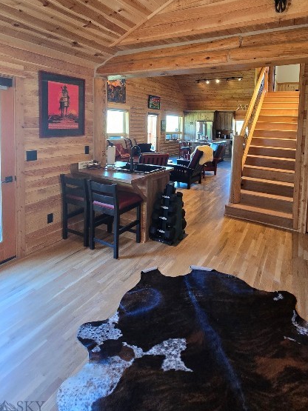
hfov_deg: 71.2
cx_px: 177
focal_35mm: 18
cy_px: 140
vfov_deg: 85.0
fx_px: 214
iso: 400
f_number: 2.2
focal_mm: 2.2
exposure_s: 1/60
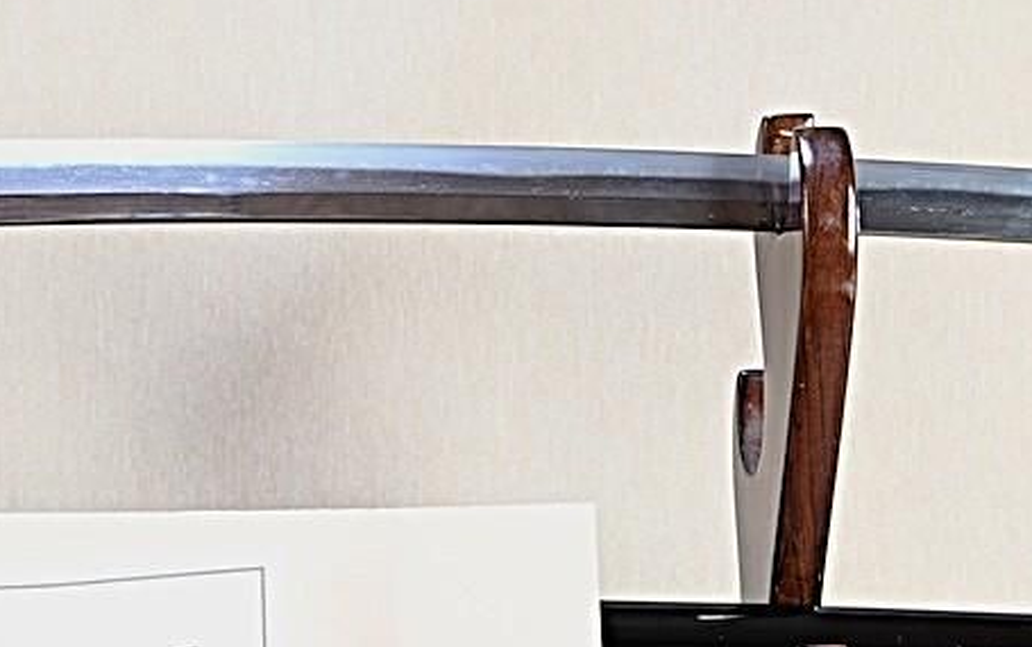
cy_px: 260
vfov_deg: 13.9
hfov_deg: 21.7
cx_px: 159
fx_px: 2645
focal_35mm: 94
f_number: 3.5
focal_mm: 20
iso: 100
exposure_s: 1/2
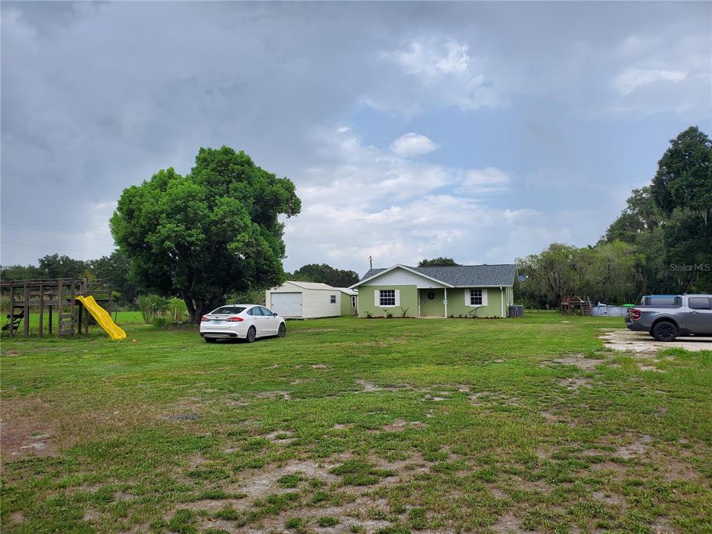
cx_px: 356
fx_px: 535
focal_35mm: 26
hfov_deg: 67.3
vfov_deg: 53.1
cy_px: 267
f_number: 2.4
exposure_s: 1/914
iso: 50
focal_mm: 4.3
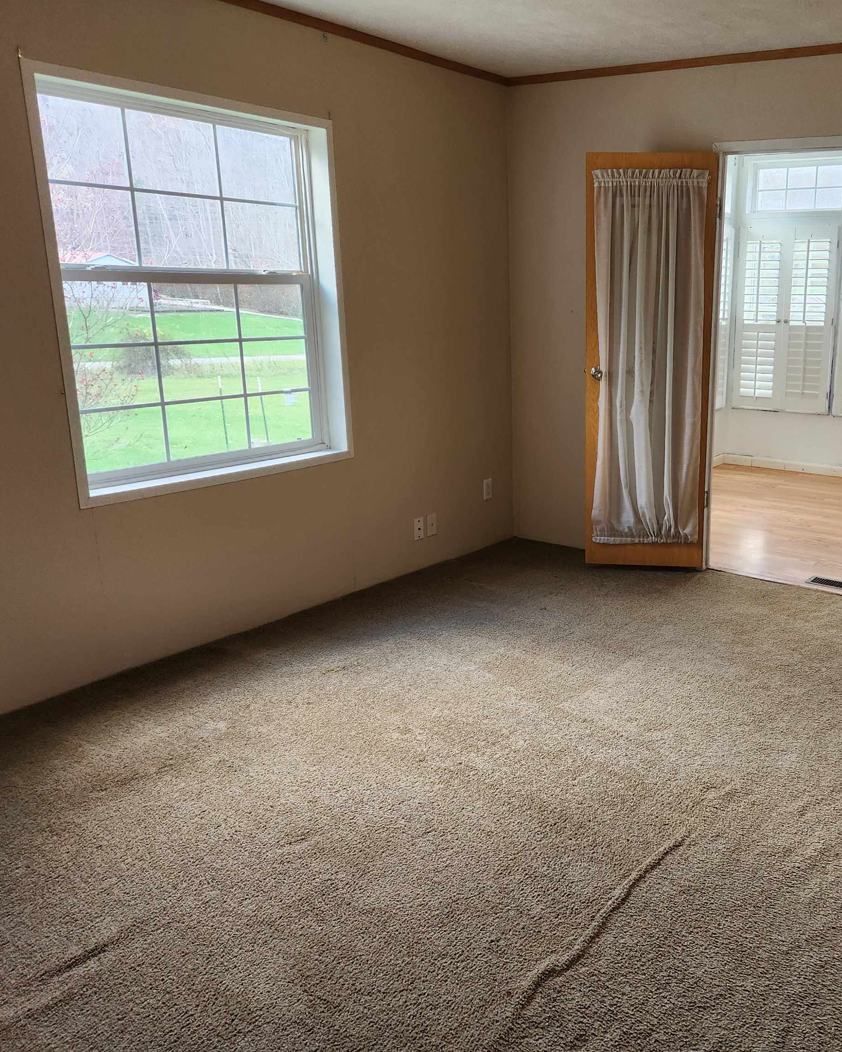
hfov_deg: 47.0
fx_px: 935
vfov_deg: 58.8
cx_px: 618
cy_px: 525
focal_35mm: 30
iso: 200
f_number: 1.8
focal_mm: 5.4
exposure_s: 1/180
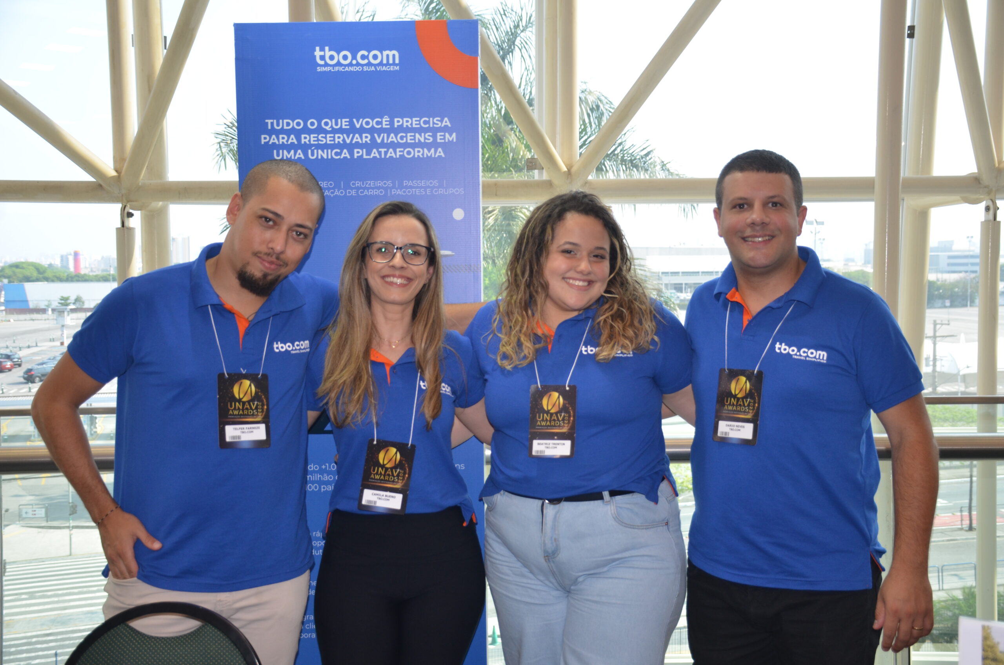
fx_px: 1127
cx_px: 502
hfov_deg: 48.0
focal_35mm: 40
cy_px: 332
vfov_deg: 32.9
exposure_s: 1/125
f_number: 4
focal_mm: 27
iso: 360
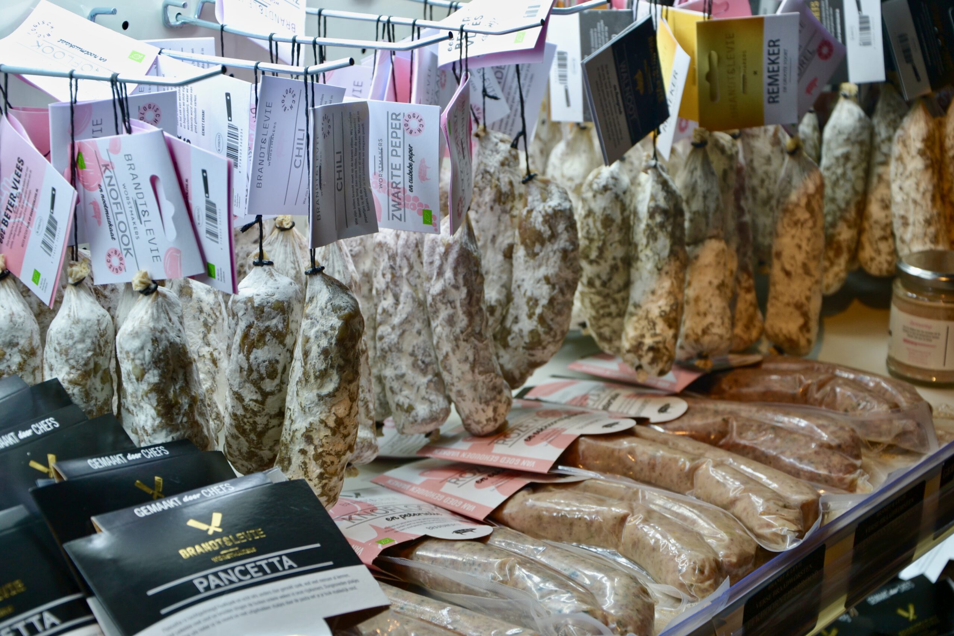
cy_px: 318
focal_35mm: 72
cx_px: 477
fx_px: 1908
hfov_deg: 28.1
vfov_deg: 18.9
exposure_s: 1/30
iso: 110
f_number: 4.8
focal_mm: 48
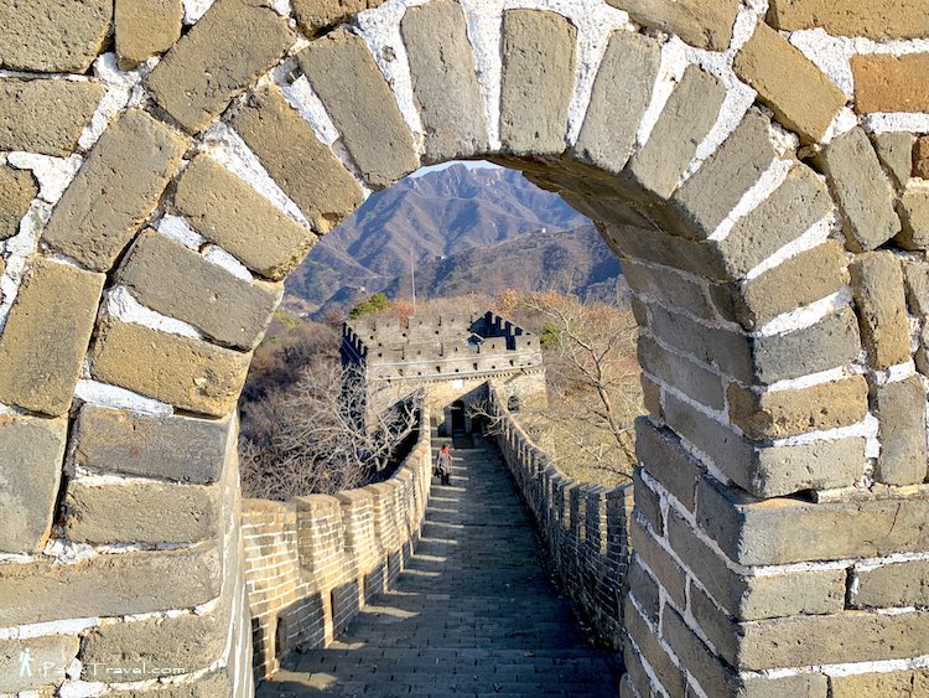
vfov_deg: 53.1
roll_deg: +2.4
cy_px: 349
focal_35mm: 26
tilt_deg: -12.6
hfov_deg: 67.3
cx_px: 464
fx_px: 698
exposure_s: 1/1282
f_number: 1.8
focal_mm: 4.25
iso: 25
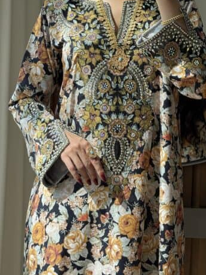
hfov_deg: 10.7
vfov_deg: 14.2
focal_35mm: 139
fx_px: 1103
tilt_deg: -21.4
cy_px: 131
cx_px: 100
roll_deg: -1.8
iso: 50
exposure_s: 1/220
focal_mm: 15.66
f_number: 2.8
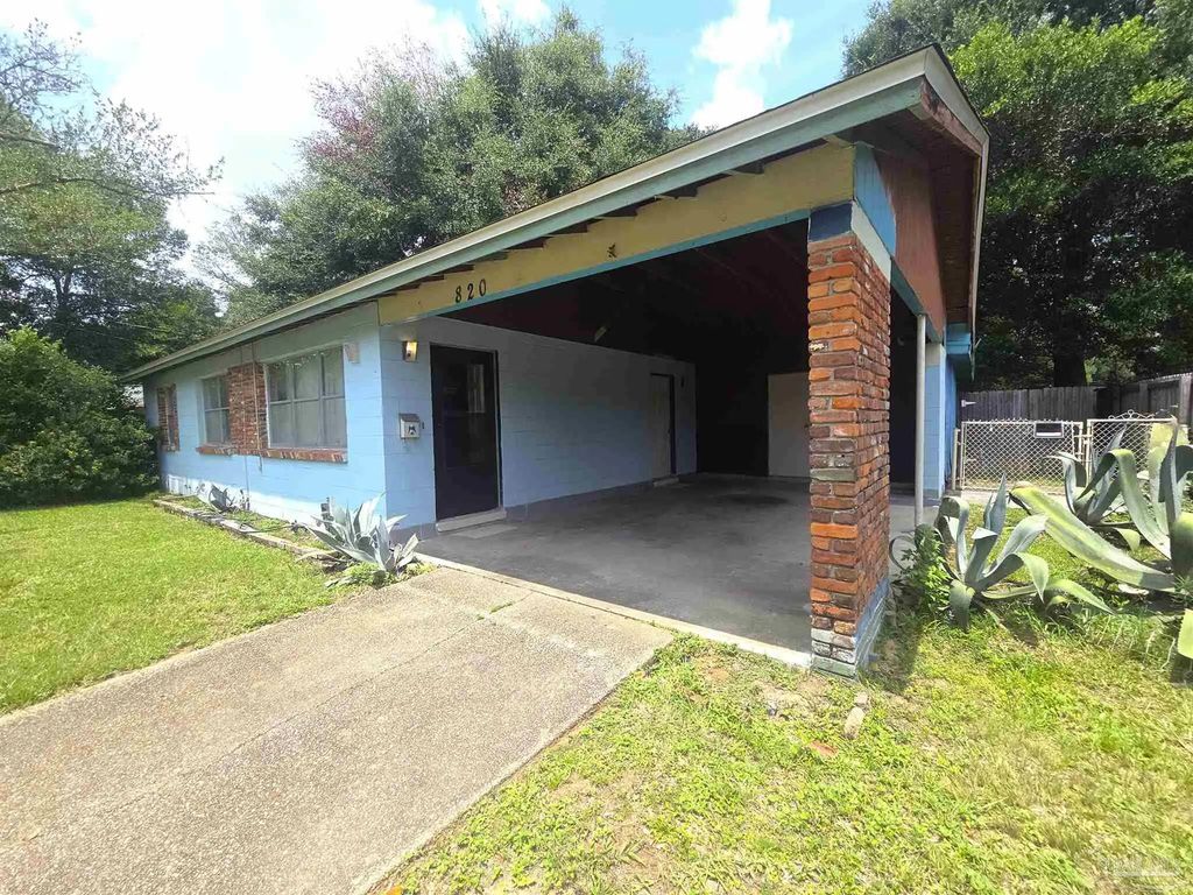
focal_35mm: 13
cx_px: 596
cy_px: 448
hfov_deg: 106.2
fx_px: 448
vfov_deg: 89.9
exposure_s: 1/1606
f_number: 2.2
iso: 50
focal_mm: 2.2
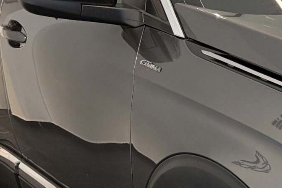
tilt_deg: -19.0
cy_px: 221
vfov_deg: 13.0
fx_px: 807
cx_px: 382
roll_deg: +0.5
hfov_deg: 18.3
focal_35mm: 103
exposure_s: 1/197
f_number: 1.6
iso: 160
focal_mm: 5.96
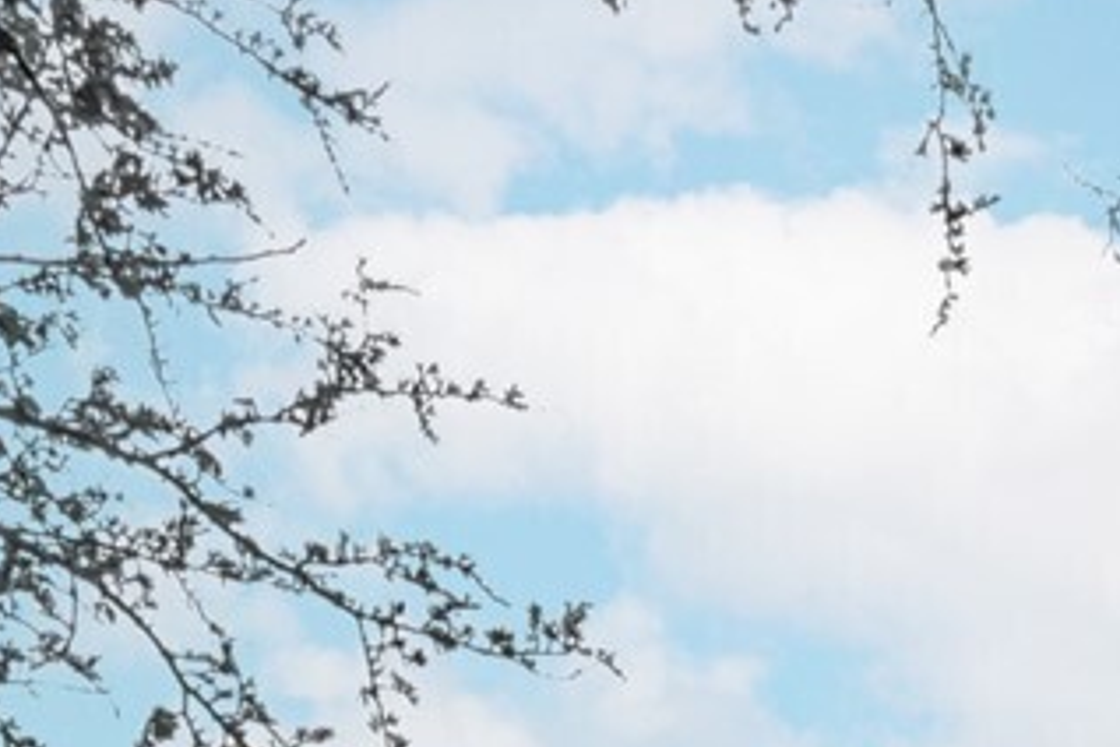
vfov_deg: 12.3
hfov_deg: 23.1
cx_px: 1372
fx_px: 2489
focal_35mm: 80
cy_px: 1954
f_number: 11
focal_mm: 10
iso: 3200
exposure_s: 1/60
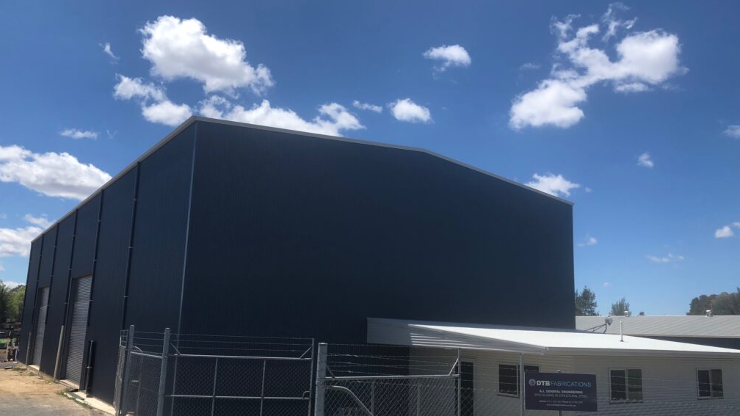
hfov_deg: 62.6
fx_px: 608
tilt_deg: +10.3
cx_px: 366
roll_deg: -3.0
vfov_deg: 37.7
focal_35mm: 31
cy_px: 229
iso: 20
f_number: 1.8
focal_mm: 3.99
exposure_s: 1/2288
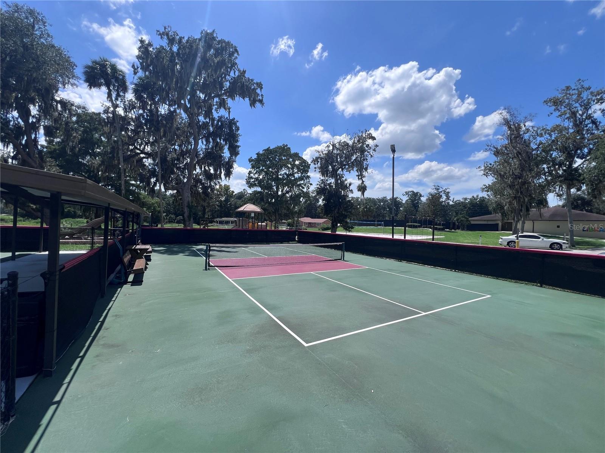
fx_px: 227
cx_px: 302
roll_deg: -0.7
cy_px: 226
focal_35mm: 13
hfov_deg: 106.2
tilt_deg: +0.4
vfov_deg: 89.9
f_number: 1.8
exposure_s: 1/1845
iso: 32
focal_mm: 1.57
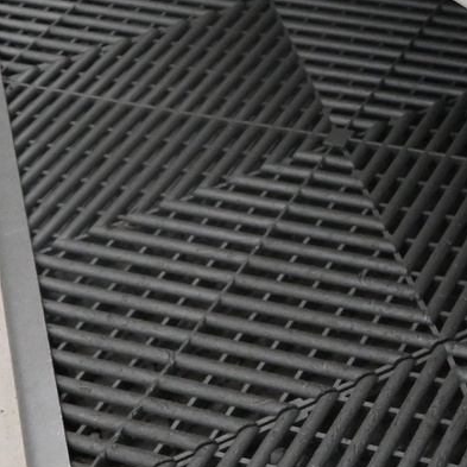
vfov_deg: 20.1
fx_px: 1282
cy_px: 21
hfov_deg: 18.4
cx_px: 695
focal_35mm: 84
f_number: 8
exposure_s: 1/250
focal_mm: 16
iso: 4000
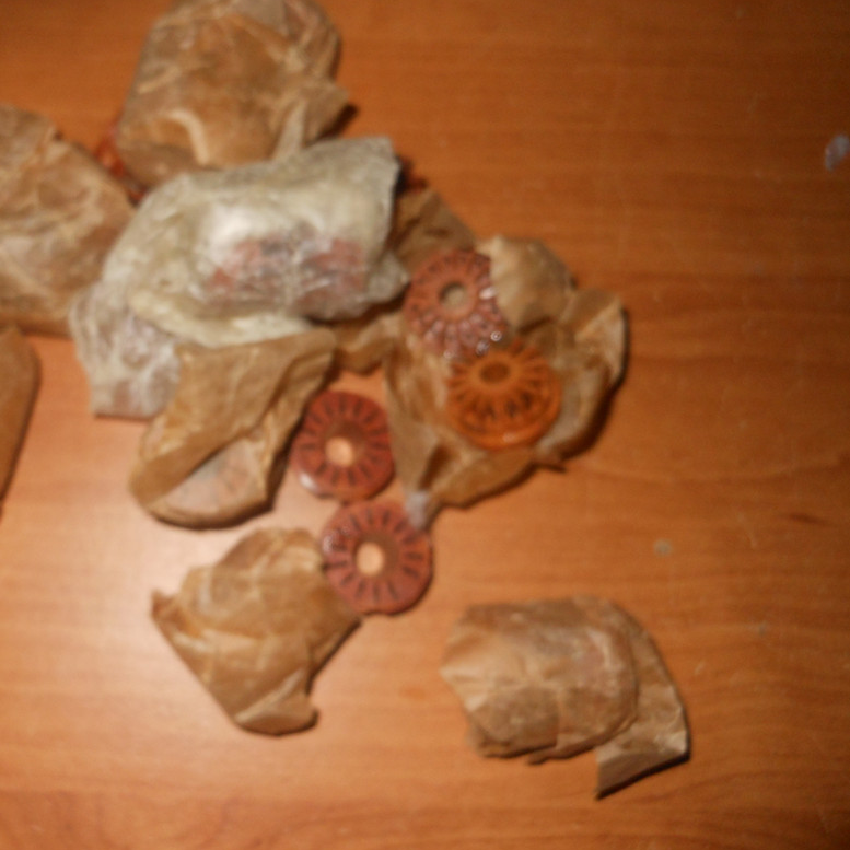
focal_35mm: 34
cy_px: 419
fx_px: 945
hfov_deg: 47.5
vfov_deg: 48.4
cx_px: 269
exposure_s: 1/25
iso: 200
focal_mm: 5
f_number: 10.4
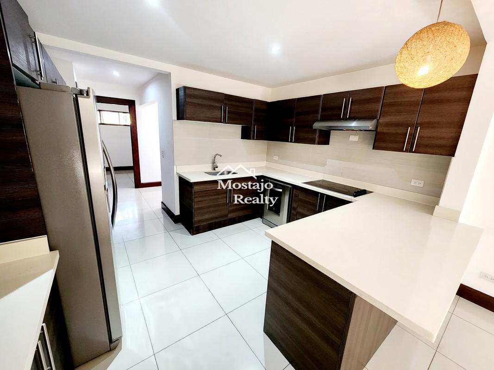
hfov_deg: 106.2
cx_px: 247
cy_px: 185
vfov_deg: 89.9
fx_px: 186
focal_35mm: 13
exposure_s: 1/30
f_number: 2.2
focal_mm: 2.2
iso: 400
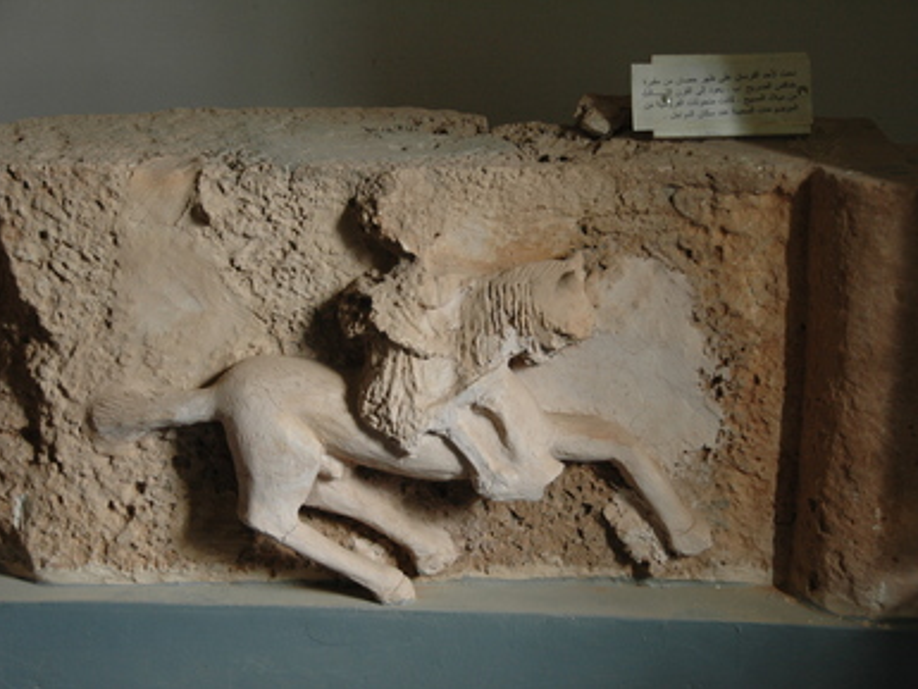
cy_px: 346
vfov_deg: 16.3
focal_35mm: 91
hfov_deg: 21.6
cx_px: 453
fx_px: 2402
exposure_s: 1/80
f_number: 4.8
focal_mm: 55
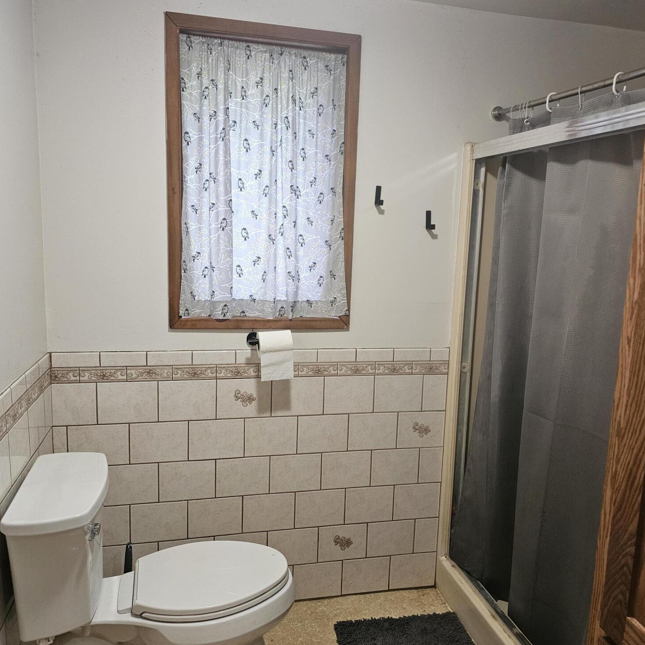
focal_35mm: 28
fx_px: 590
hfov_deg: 57.3
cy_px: 340
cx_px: 321
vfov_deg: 57.3
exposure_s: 1/120
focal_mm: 6.3
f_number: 1.7
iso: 640
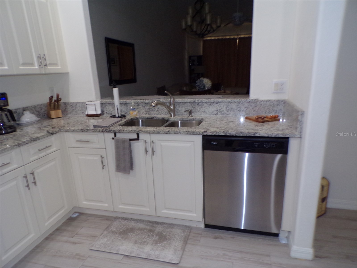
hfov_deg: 71.6
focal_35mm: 24
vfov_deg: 56.8
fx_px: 248
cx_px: 178
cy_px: 134
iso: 200
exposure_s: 1/34
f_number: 3
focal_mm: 4.3
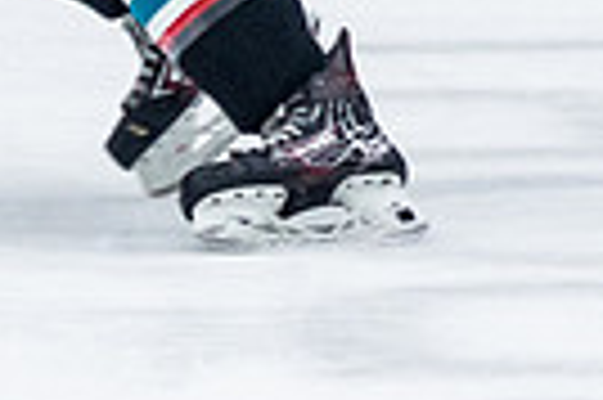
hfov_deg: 2.3
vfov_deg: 1.5
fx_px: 15123
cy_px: -738
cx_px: 162
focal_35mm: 904
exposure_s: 1/640
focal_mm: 95
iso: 1800
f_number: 2.8
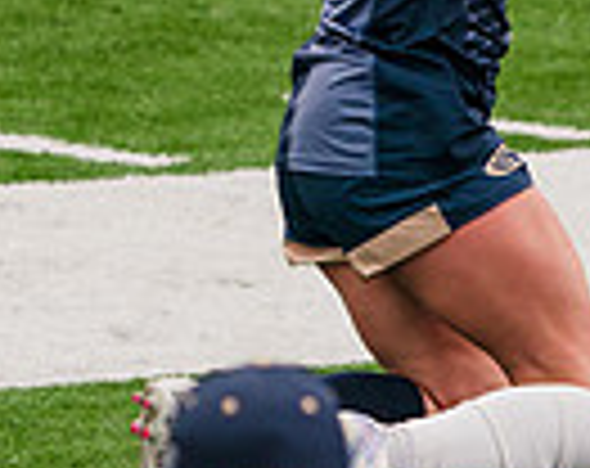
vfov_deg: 1.1
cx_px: 672
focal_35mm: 1461
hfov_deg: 1.3
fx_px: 25436
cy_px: 7
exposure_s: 1/1600
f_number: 5.6
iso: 500
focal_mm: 293
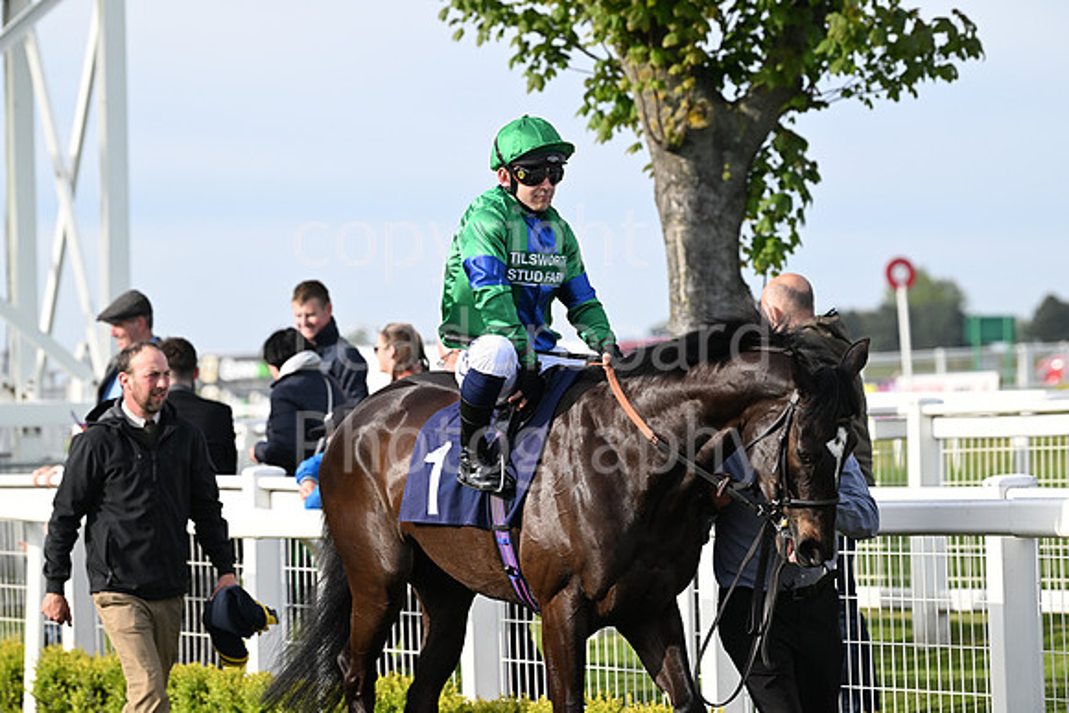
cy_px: 356
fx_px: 5940
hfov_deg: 10.3
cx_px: 534
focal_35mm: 200
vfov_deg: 6.9
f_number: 5.6
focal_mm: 200
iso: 800
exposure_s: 1/2000
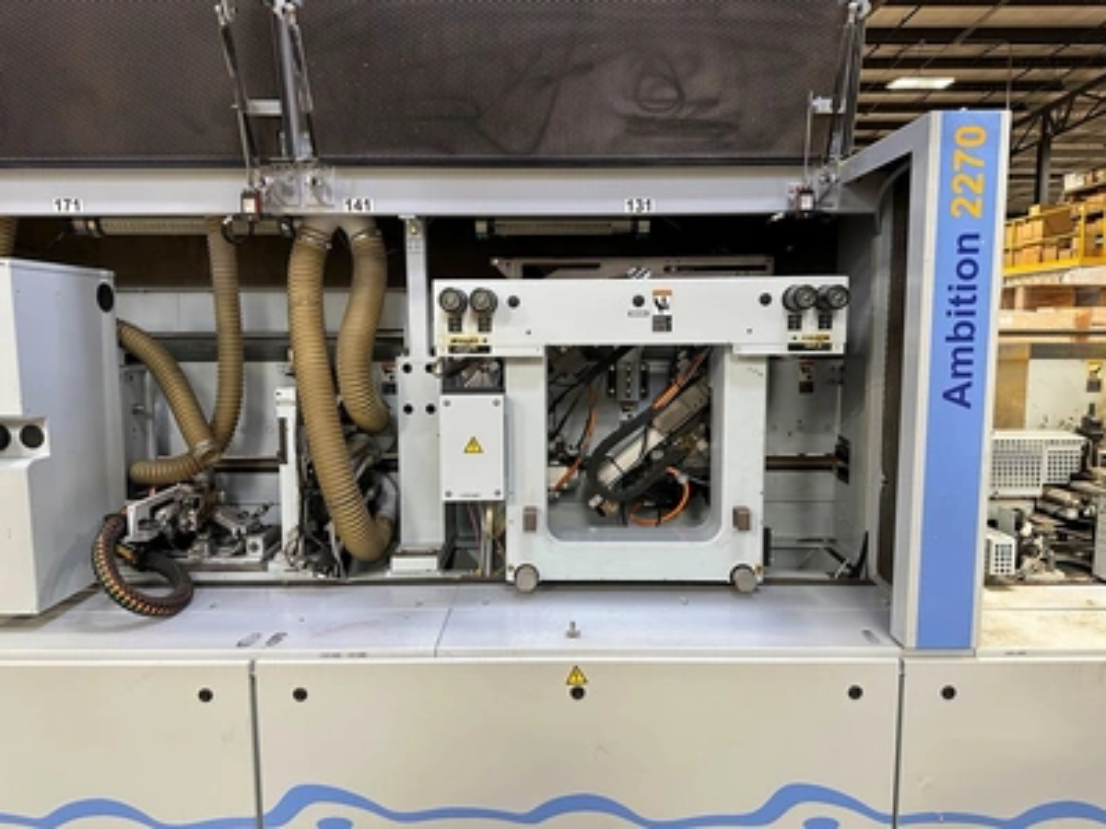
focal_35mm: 24
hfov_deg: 71.6
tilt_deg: -5.3
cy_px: 414
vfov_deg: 56.8
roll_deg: +0.3
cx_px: 553
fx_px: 767
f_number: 1.78
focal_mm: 6.86
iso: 250
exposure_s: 1/60
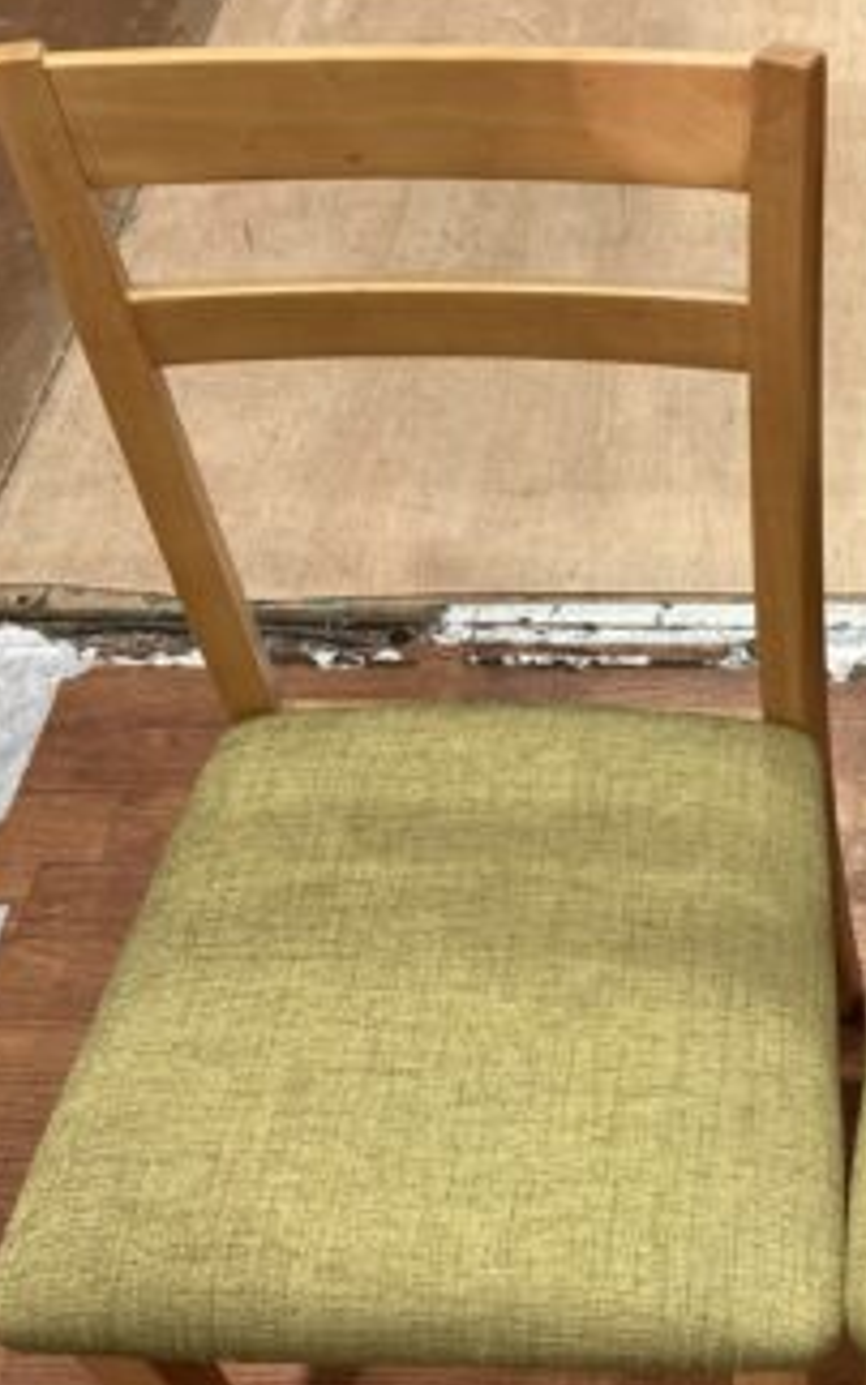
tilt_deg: -54.3
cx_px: 832
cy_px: 783
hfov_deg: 26.7
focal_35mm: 46
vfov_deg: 43.4
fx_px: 1736
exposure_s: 1/50
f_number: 1.8
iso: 125
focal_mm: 3.99
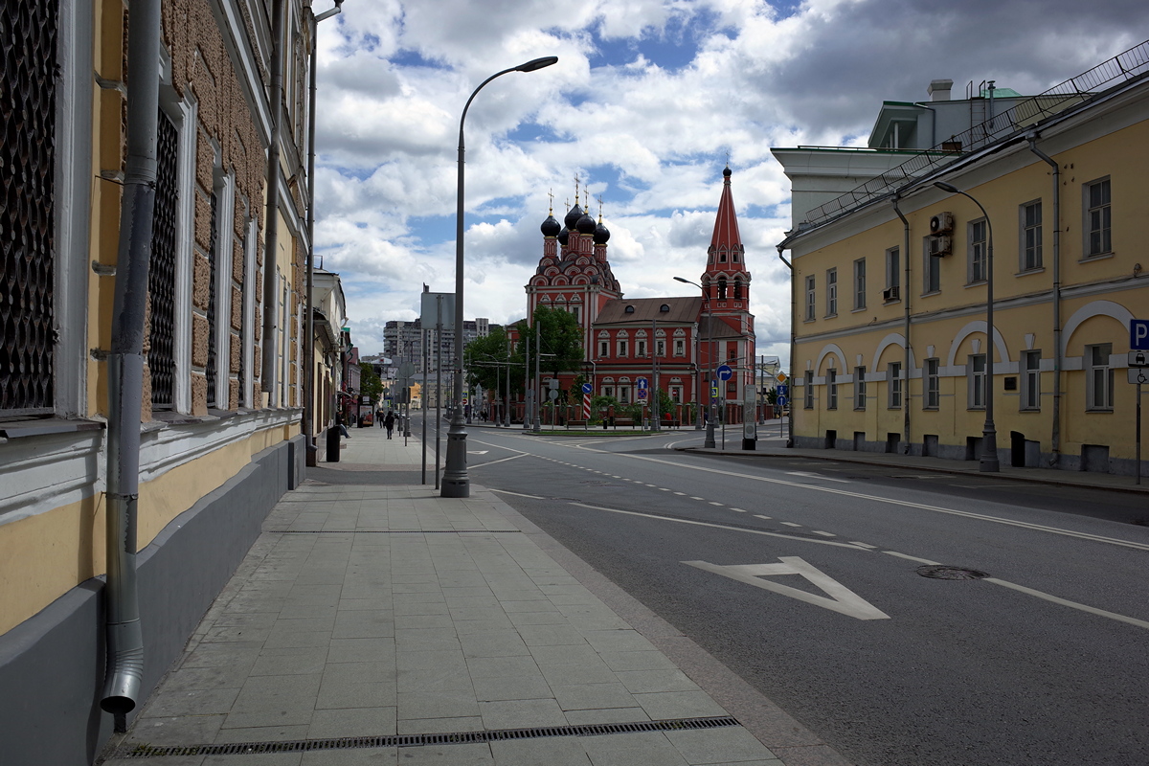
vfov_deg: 46.4
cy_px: 383
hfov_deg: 65.5
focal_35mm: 28
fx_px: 894
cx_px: 574
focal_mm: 18.3
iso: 100
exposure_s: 1/800
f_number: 5.6
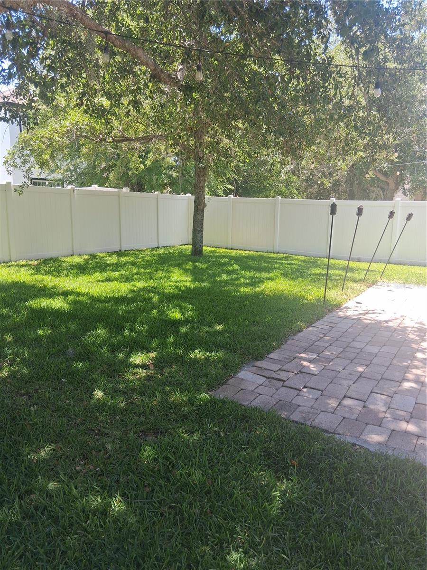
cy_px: 285
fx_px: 428
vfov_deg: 67.3
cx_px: 214
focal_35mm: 26
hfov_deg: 53.1
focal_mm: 3.98
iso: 25
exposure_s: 1/129
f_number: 1.8
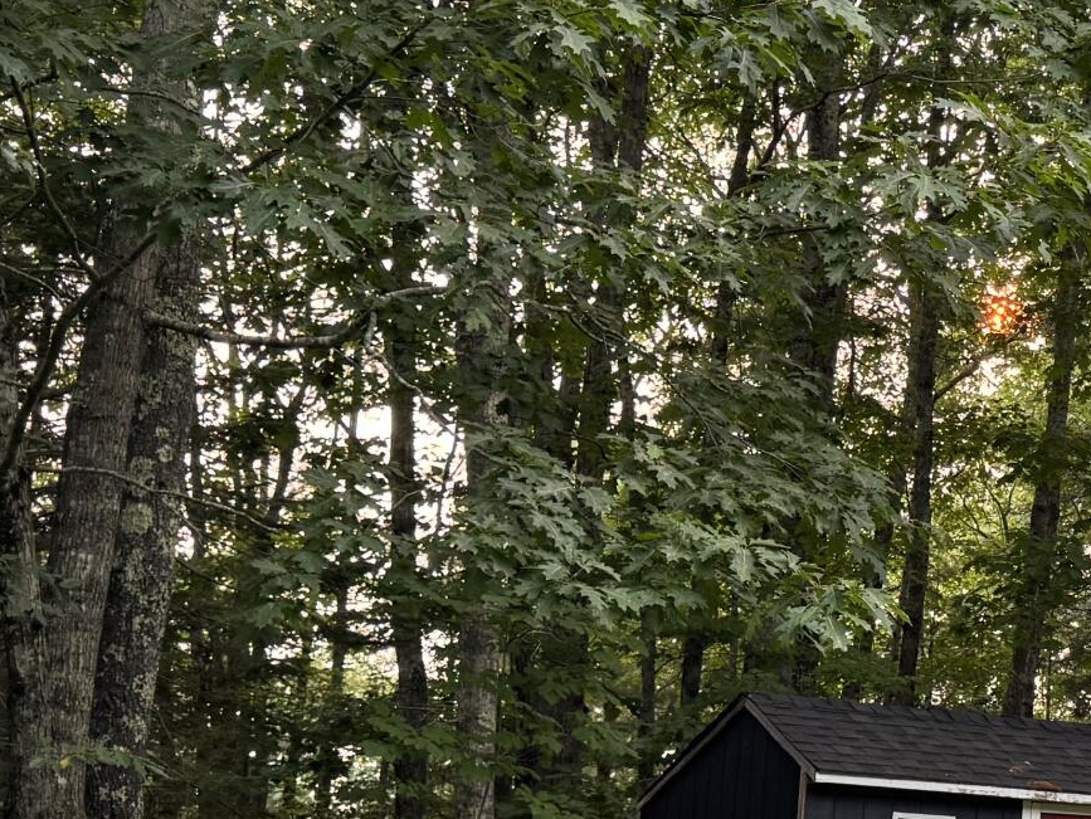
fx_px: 2617
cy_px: 556
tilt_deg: +8.2
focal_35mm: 83
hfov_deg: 21.6
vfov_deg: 17.7
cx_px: 1351
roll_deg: -2.2
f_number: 1.78
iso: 100
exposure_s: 1/121
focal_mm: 6.76
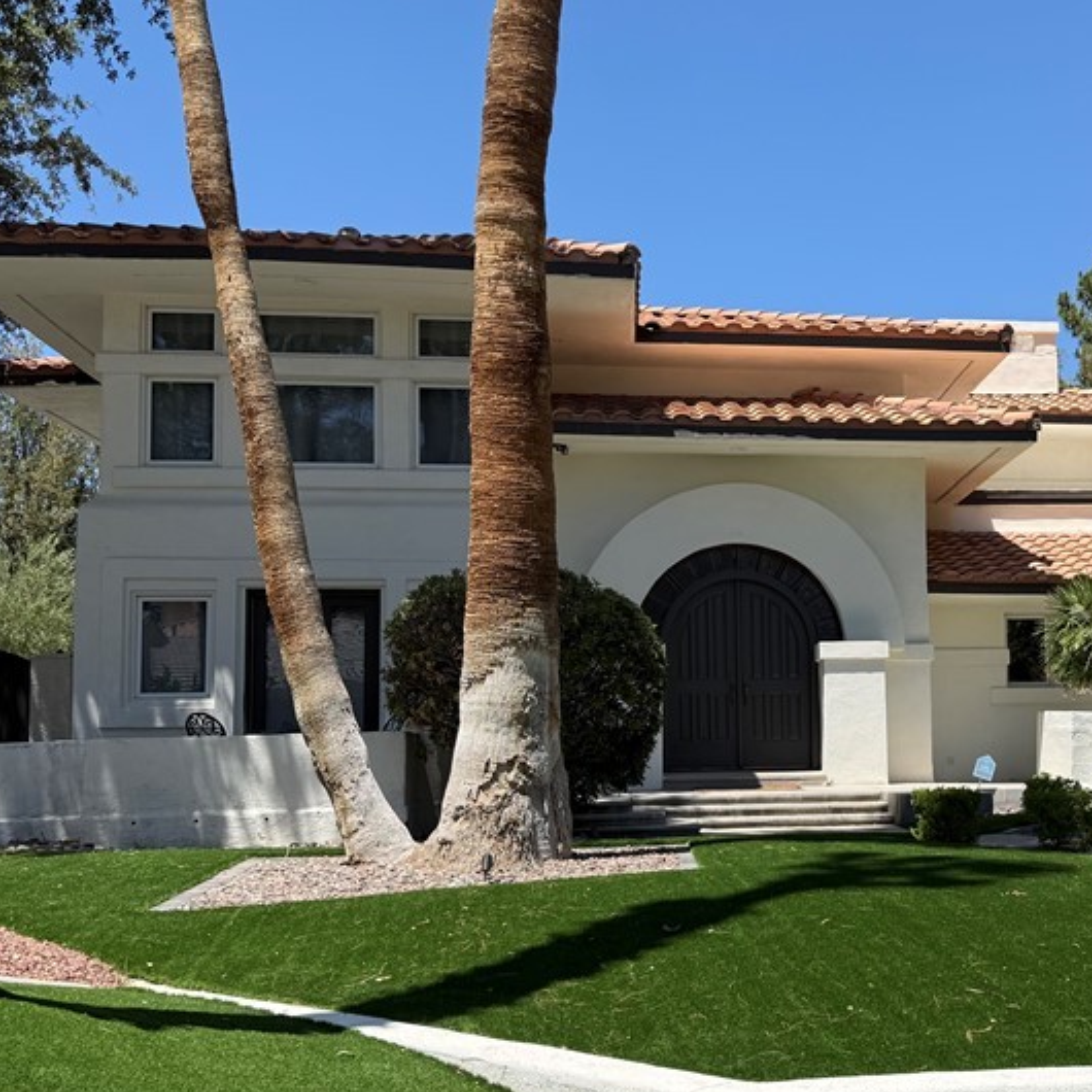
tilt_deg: +3.7
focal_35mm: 41
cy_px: 624
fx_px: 1463
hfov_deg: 39.5
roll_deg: +1.4
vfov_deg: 40.8
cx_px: 855
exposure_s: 1/3584
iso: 80
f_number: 1.78
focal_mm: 6.76
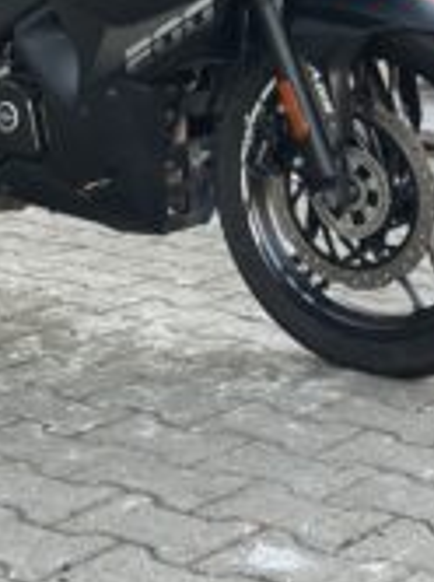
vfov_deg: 17.8
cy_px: -9
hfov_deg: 13.6
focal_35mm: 108
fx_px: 1810
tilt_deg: -2.5
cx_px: 84
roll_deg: -0.6
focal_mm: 6.86
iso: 125
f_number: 1.78
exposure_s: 1/121
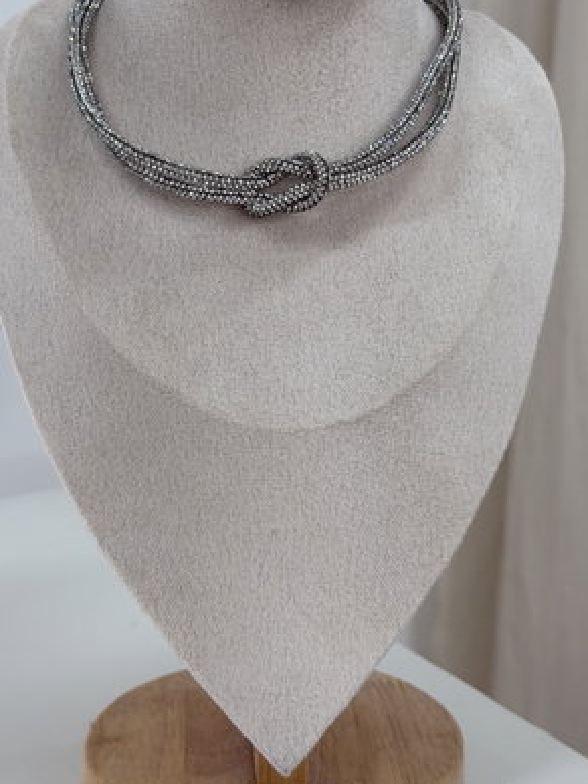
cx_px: 307
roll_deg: -1.6
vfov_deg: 29.4
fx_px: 1495
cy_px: 349
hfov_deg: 22.3
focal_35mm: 66
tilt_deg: -12.6
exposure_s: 1/100
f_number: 1.78
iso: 80
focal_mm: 6.76
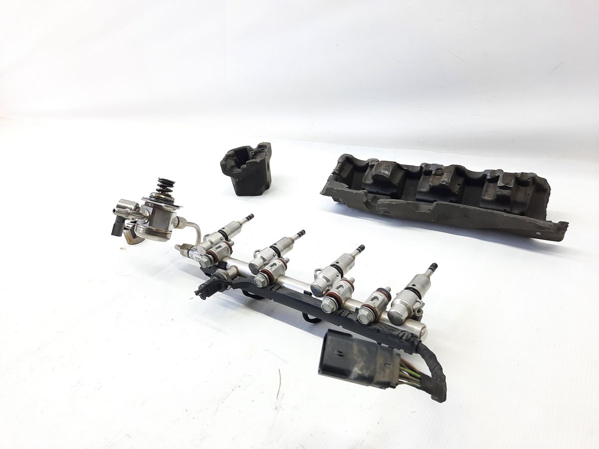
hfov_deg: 69.4
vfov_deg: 54.9
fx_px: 433
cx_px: 300
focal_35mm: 25
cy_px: 224
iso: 100
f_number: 2
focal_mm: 4.6
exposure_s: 1/50
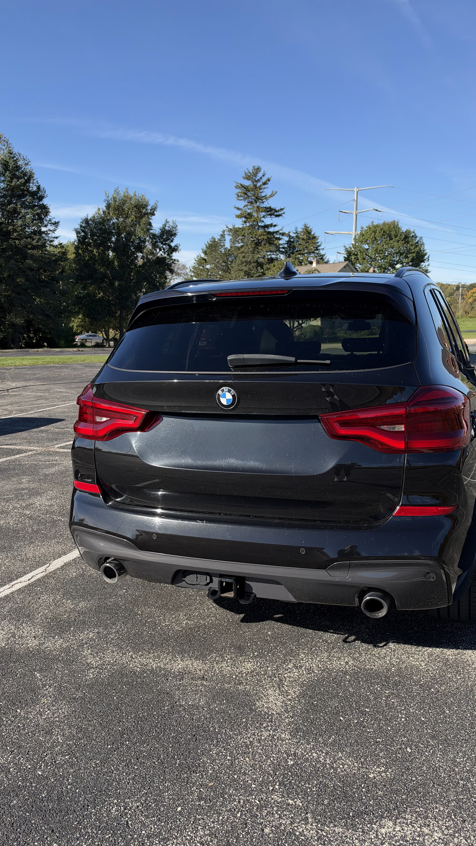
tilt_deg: -10.0
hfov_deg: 42.9
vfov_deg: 69.9
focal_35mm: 27
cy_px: 429
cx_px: 255
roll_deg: +0.5
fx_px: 606
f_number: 1.8
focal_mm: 6.93
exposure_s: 1/2146
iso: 64
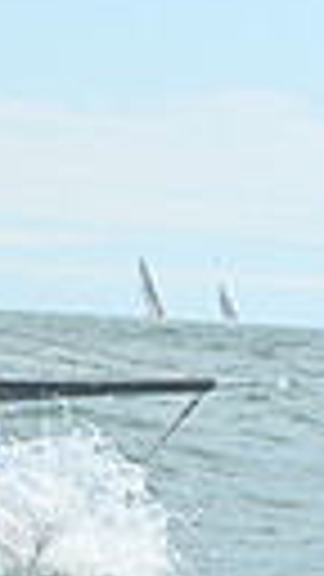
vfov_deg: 6.5
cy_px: 371
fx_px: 5071
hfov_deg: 3.5
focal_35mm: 332
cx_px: -976
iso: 320
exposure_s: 1/1250
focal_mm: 70
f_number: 5.6
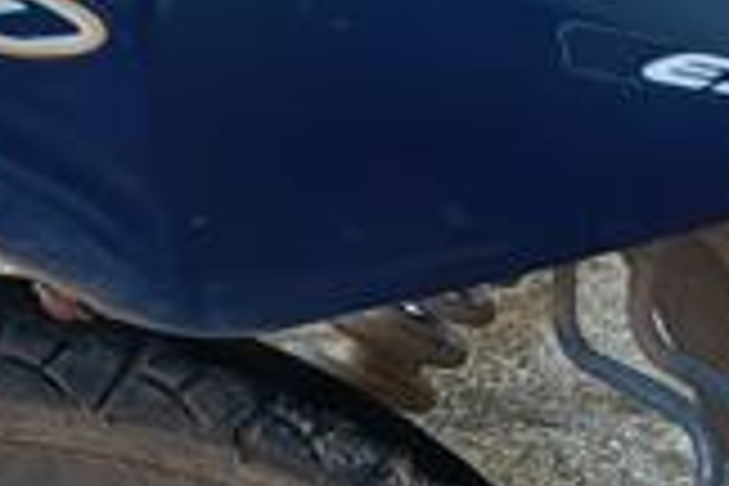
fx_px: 2167
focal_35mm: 107
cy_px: 1076
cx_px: -356
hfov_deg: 17.3
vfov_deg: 11.2
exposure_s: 1/130
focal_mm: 4.81
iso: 143
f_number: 1.8
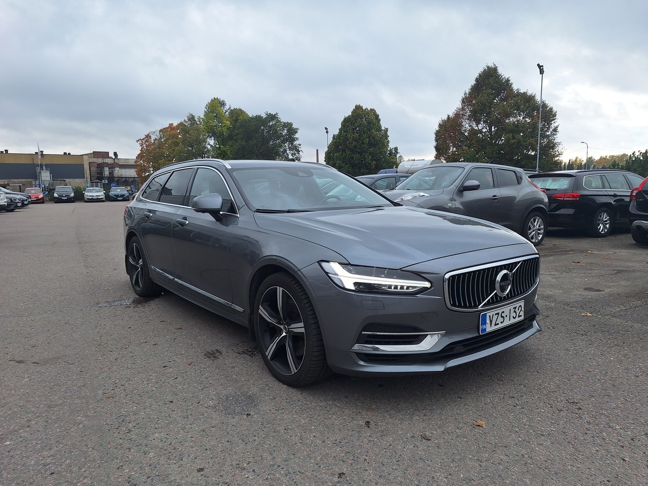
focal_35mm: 23
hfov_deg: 73.9
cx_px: 324
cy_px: 243
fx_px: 431
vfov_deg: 58.9
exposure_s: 1/577
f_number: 1.8
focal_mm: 5.54
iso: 40
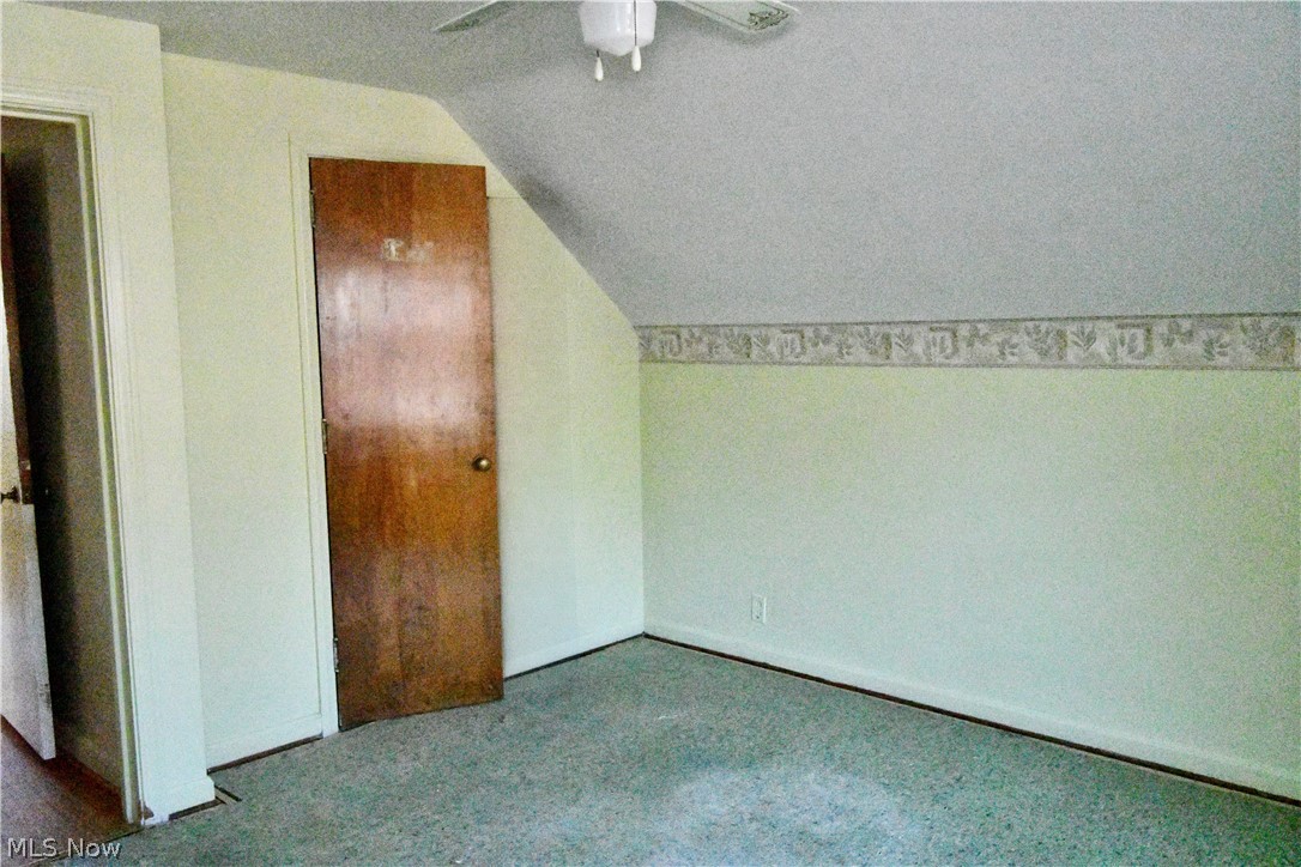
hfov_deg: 61.9
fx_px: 1084
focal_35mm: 30
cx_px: 650
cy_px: 434
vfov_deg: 43.6
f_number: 5.6
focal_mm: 20
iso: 51200
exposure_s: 1/1600
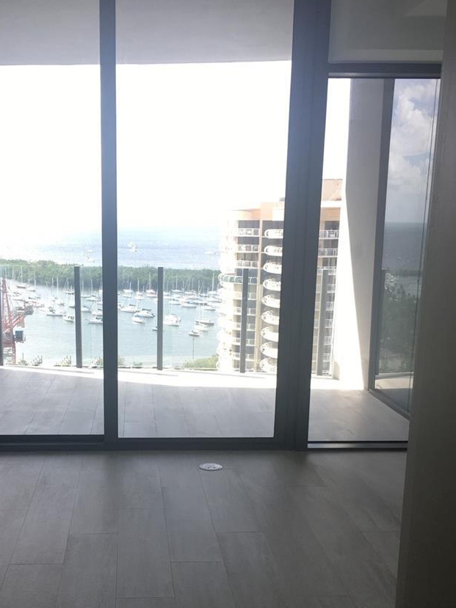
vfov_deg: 44.3
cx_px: 157
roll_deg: -0.5
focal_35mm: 42
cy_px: 396
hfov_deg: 34.1
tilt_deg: -12.0
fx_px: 738
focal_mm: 4.15
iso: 25
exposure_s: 1/120
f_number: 2.2
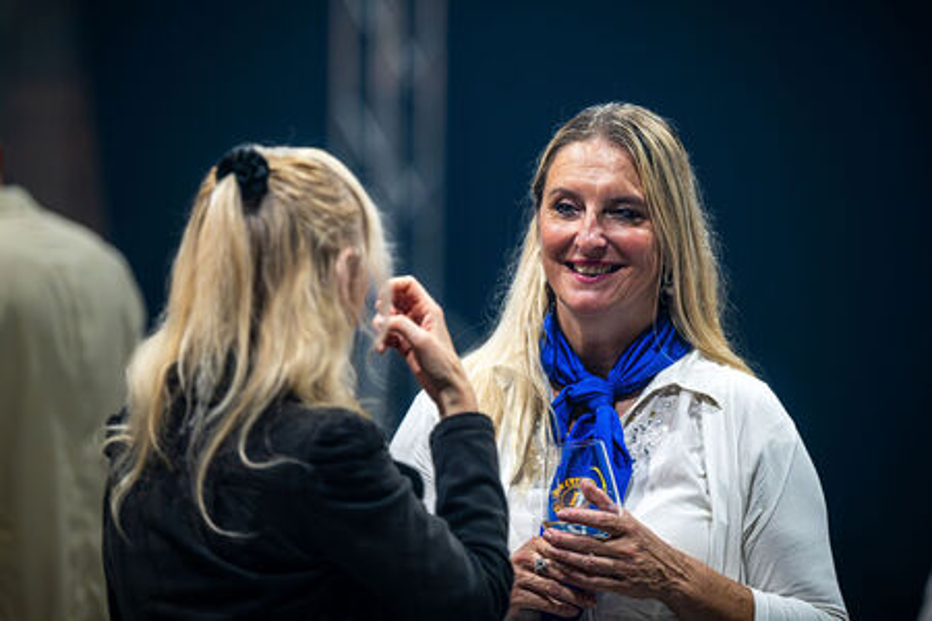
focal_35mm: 186
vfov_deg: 7.4
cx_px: 526
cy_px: 270
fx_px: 4824
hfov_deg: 11.0
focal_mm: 165
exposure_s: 1/250
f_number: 2.8
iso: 3200
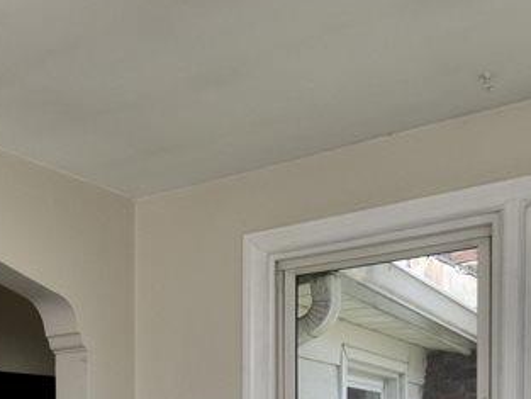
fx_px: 905
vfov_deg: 22.3
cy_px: 515
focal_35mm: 59
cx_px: -53
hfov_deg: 29.5
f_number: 11
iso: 125
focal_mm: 10
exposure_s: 1/40
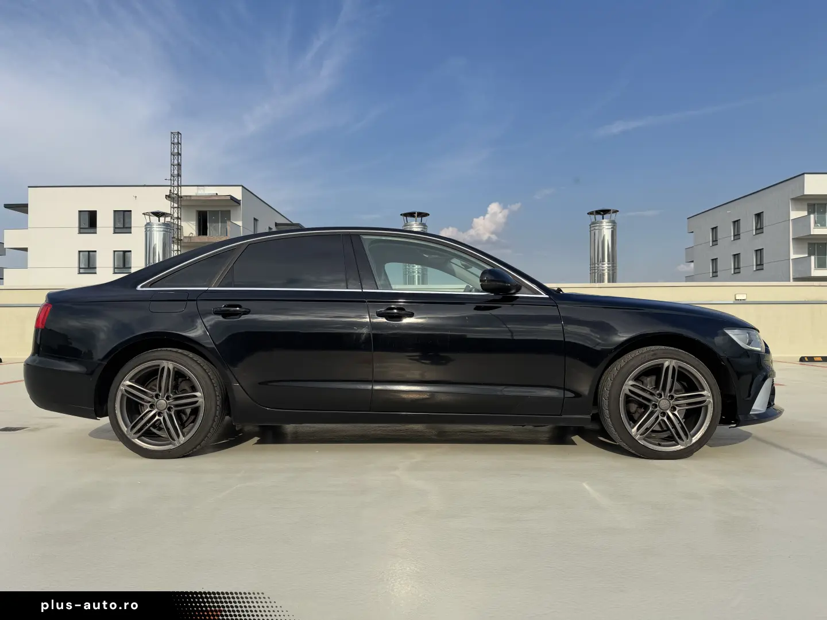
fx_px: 573
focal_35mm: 24
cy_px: 310
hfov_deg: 71.6
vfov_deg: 56.8
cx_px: 414
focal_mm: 6.76
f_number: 1.78
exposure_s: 1/3802
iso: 80
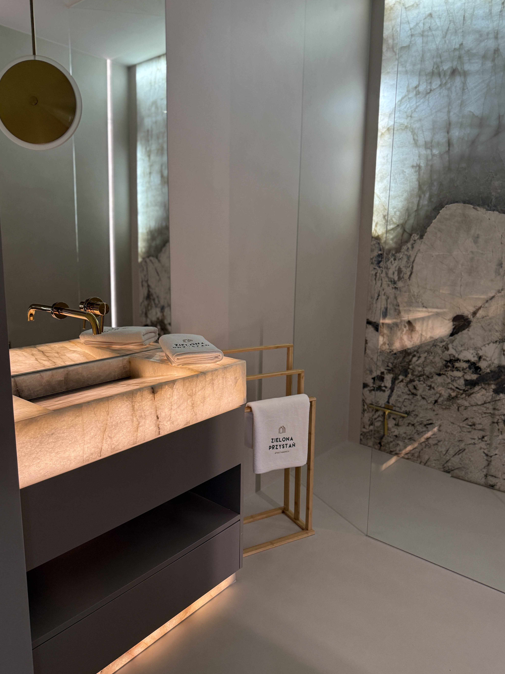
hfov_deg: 54.9
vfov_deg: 69.4
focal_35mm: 25
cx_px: 255
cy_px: 334
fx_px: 486
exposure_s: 1/107
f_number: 1.78
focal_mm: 6.76
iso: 200
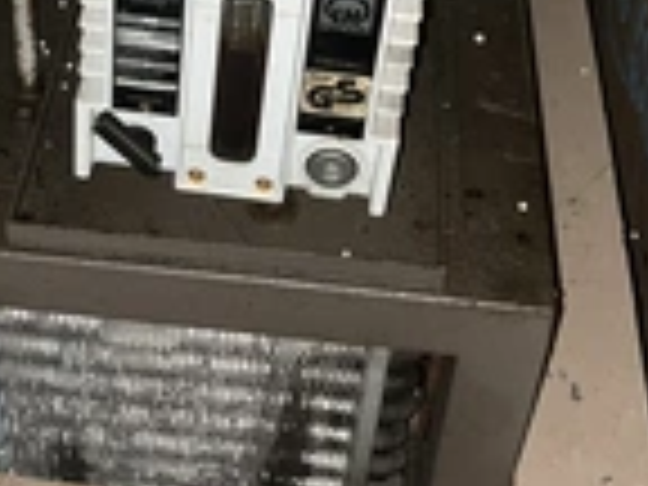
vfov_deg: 19.2
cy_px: -112
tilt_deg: -37.0
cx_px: 225
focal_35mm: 72
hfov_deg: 26.9
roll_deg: -1.7
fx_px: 1348
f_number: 1.6
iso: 64
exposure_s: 1/4
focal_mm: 5.1
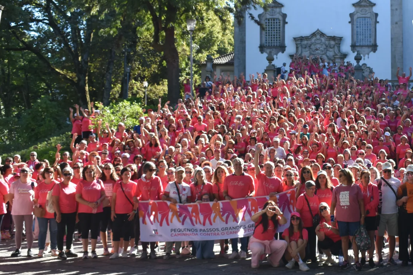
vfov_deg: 23.0
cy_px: 132
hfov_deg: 33.4
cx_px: 307
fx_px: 675
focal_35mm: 59
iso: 200
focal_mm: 23
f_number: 6.3
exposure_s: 1/250
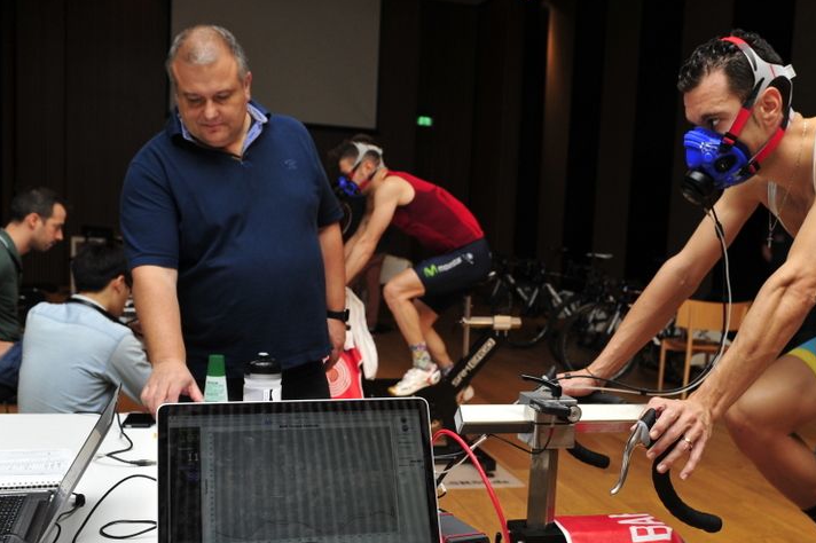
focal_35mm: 46
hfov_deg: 42.4
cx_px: 509
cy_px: 347
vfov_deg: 29.1
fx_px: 1042
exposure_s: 1/160
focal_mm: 32
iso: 1000
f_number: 5.6
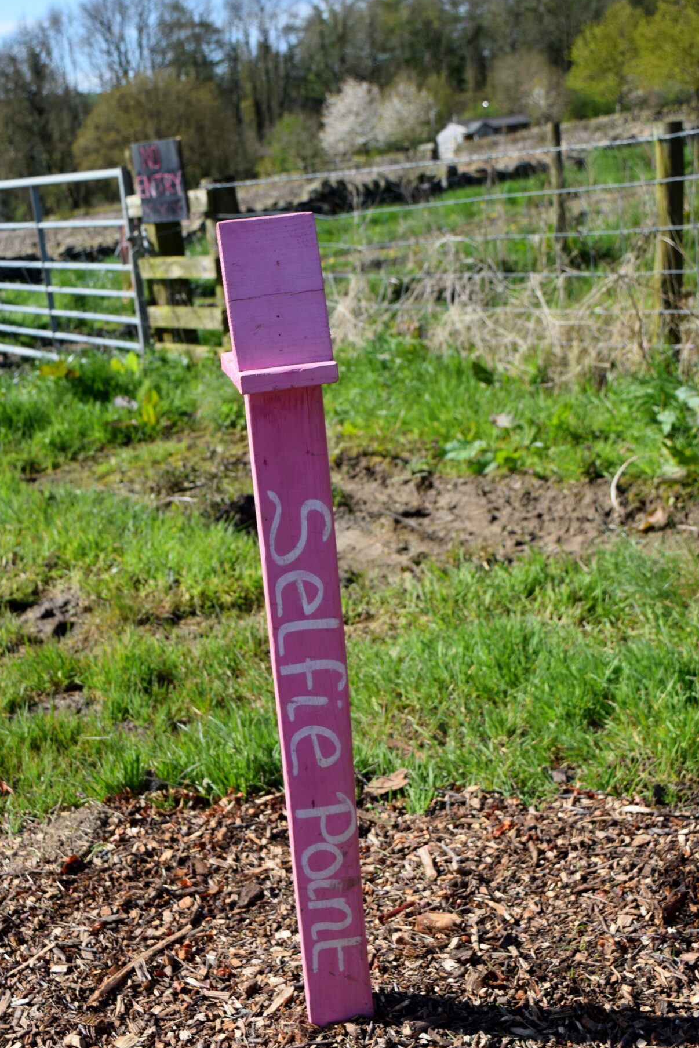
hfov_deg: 31.2
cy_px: 572
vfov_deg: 45.4
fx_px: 1252
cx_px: 301
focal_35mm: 43
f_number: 5.6
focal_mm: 24
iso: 400
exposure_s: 1/1600
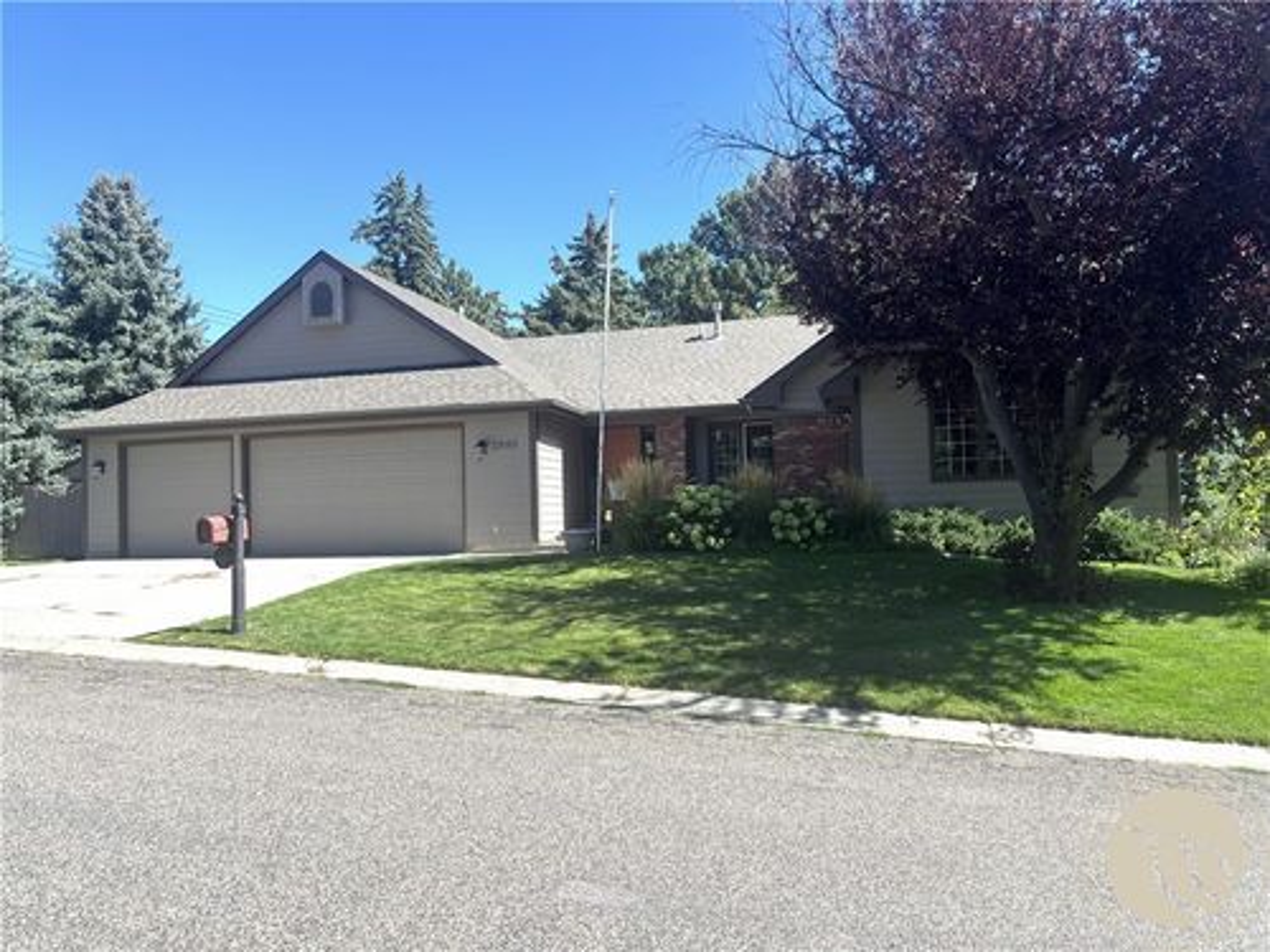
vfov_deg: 53.1
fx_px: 954
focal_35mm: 26
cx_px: 635
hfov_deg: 67.3
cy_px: 476
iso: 50
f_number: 1.6
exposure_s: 1/1751
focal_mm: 5.96
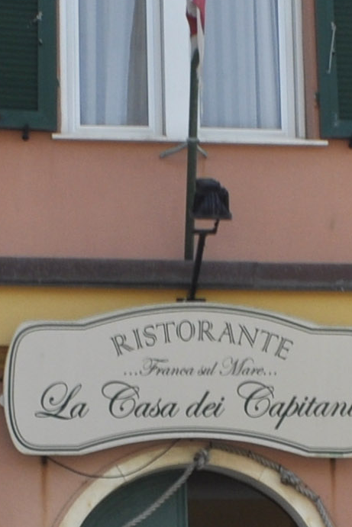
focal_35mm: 186
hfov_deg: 7.4
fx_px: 2726
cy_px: 324
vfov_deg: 11.0
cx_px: 166
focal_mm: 20
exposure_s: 1/200
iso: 200
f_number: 9
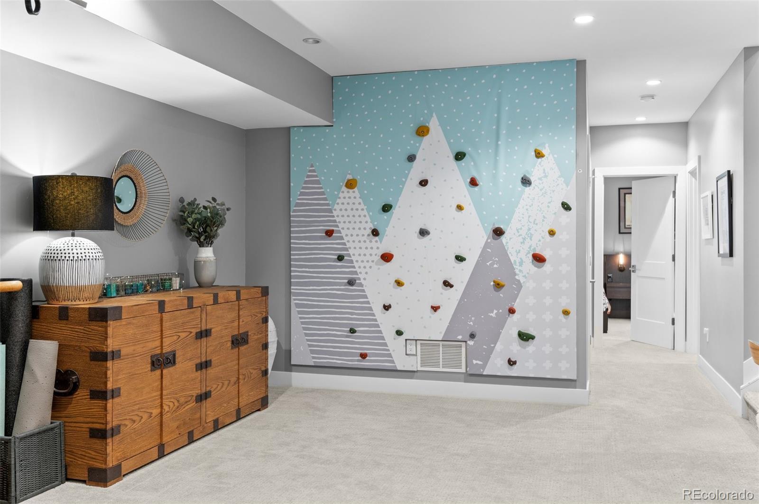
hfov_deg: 54.5
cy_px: 252
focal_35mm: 35
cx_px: 380
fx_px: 737
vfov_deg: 37.8
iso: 400
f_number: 8
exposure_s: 1
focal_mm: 35
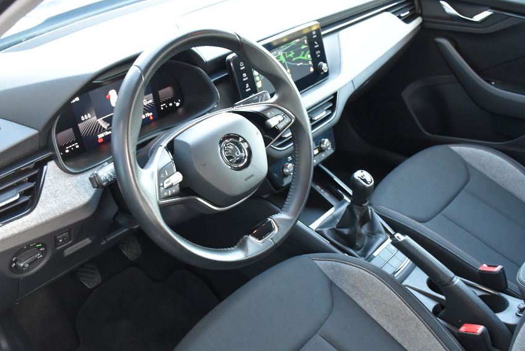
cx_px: 274
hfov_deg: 54.4
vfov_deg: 37.9
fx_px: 511
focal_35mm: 35
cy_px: 189
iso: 1800
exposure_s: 1/60
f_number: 3.5
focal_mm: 20
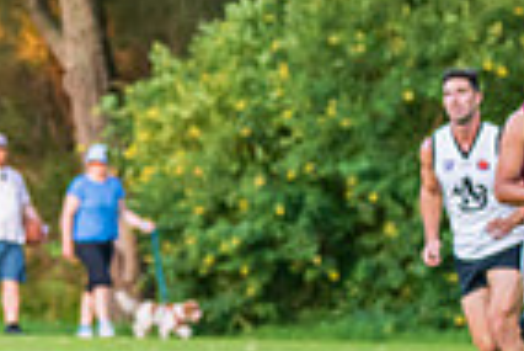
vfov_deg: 2.1
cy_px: 323
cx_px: -245
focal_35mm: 659
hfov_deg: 3.1
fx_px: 9602
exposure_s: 1/320
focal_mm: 150
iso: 1600
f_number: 5.6
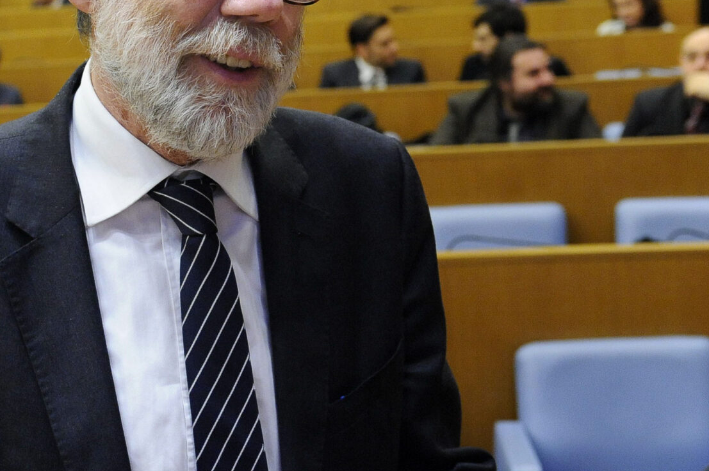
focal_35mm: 74
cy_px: 251
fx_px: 1456
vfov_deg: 18.4
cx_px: 200
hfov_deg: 27.1
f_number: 4
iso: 3200
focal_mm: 32
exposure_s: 1/160
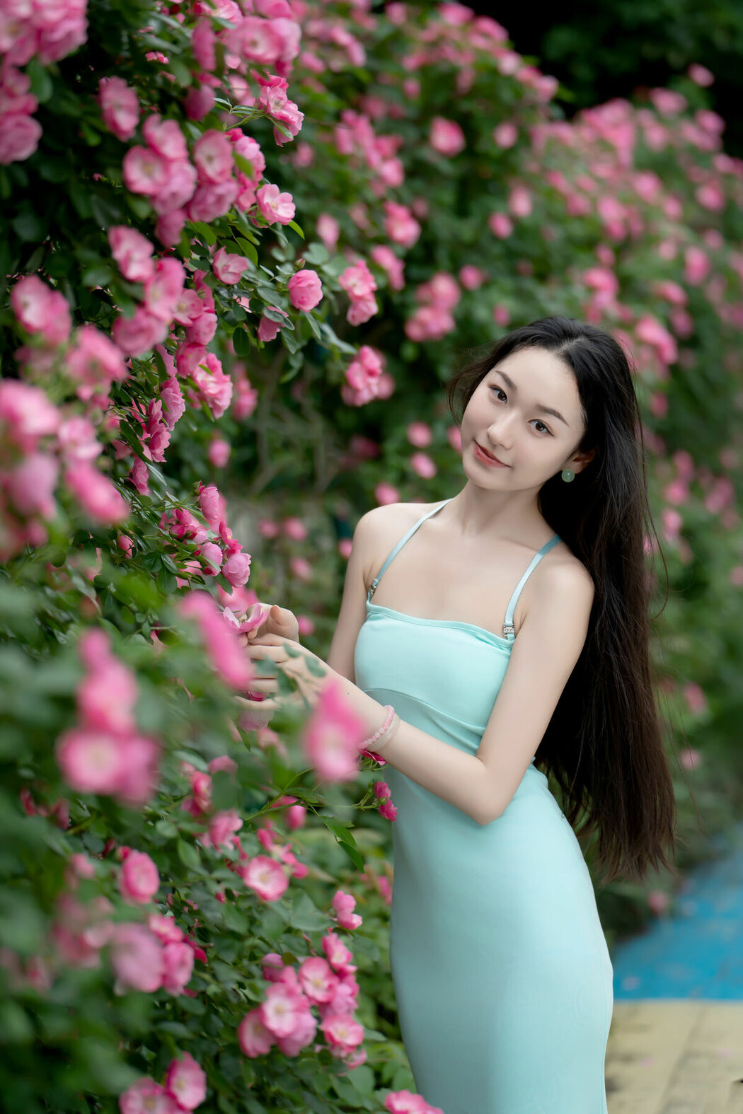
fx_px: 3158
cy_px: 557
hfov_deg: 13.4
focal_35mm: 102
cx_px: 372
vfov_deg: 20.0
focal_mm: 102
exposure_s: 1/500
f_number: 2.8
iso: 125
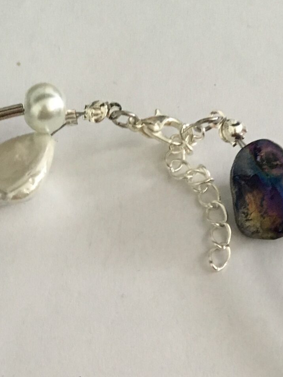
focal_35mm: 78
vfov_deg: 23.0
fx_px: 850
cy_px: 447
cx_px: 101
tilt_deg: -76.1
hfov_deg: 18.9
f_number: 2.2
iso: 200
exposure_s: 1/33
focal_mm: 4.15
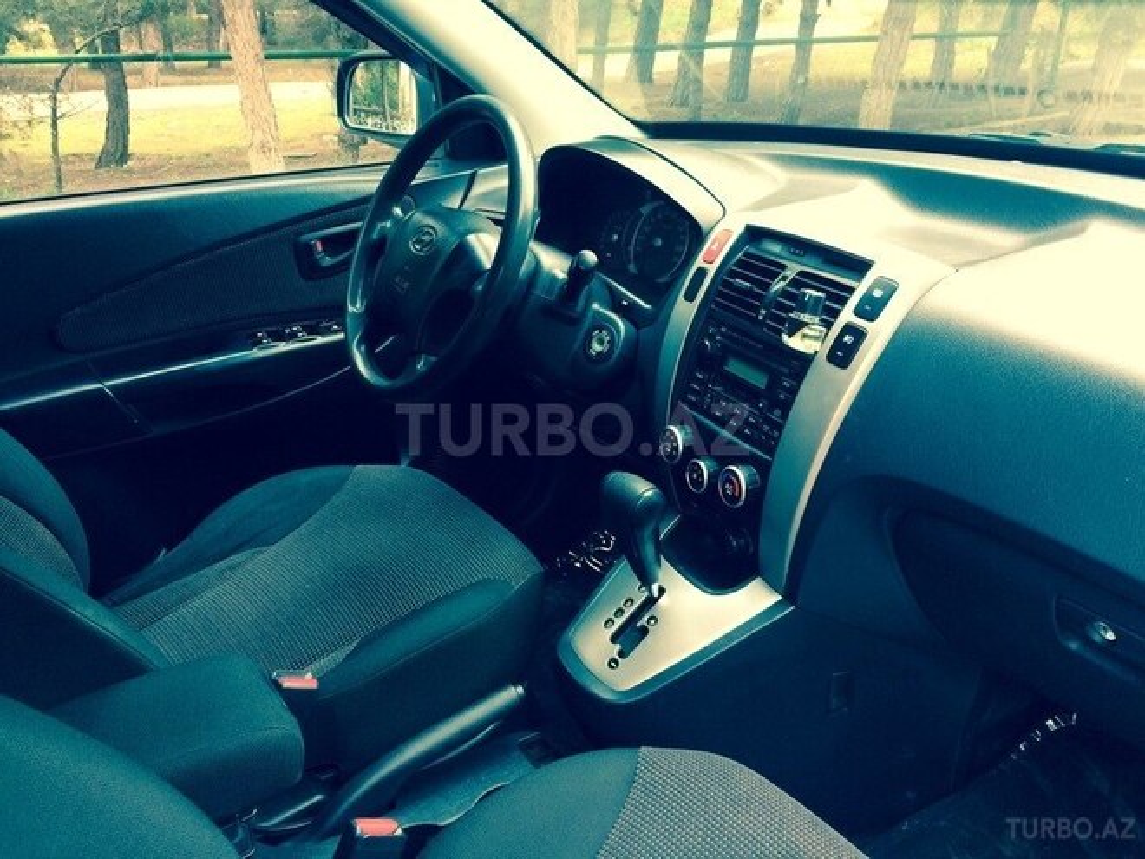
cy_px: 430
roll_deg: -2.7
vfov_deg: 48.2
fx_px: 959
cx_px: 572
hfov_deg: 61.7
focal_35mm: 29
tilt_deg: -21.6
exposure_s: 1/33
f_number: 2.2
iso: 50
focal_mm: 4.15
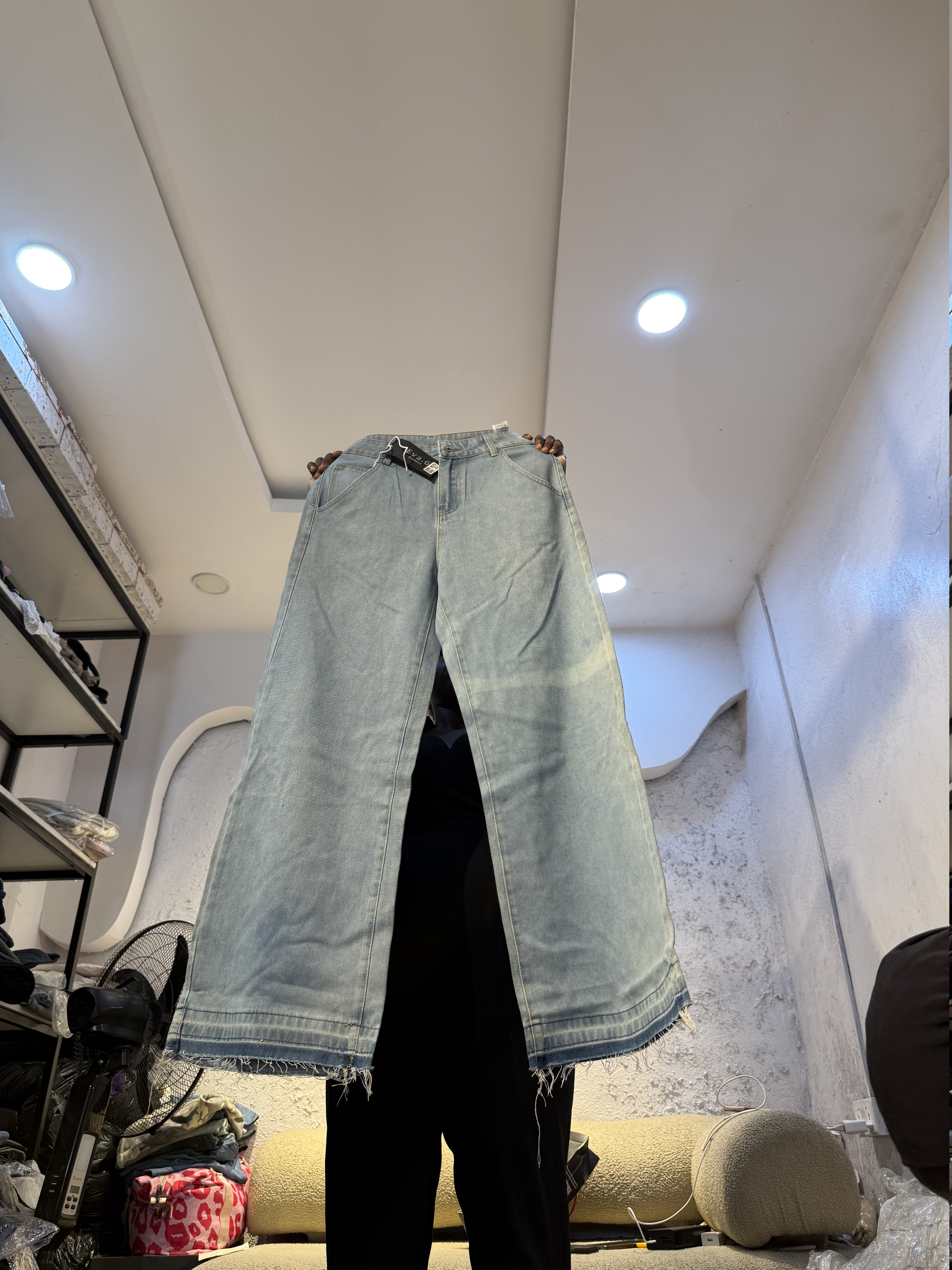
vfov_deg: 71.6
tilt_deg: +31.8
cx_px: 476
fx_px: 880
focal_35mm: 24
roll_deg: +0.4
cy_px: 635
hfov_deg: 56.8
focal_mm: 6.76
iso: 64
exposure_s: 1/100
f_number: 1.78
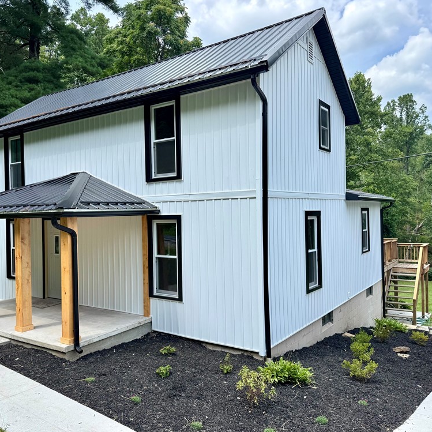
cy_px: 212
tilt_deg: -0.4
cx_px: 181
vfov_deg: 55.6
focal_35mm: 29
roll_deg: +1.2
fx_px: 409
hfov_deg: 55.3
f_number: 1.78
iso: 80
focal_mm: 6.76
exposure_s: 1/2604
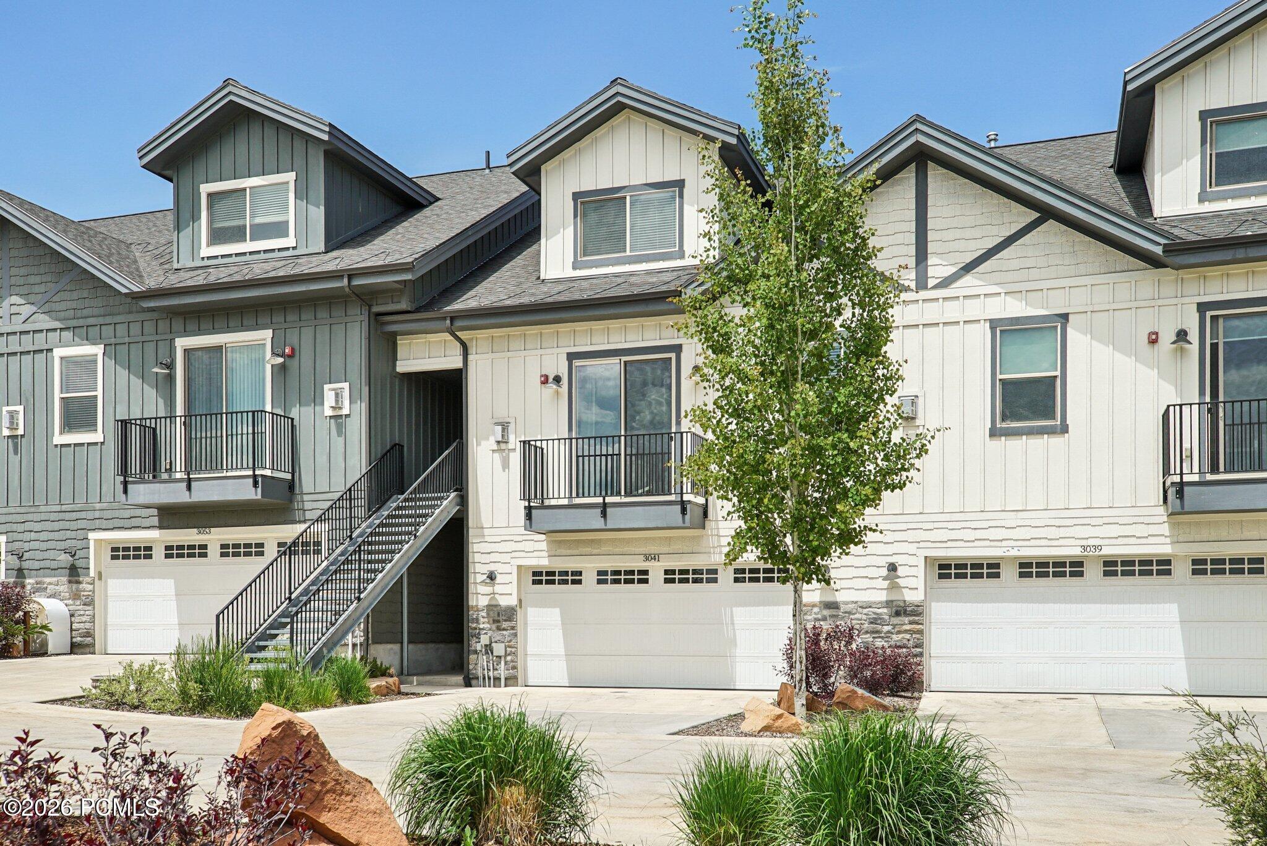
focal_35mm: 35
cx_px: 634
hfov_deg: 54.4
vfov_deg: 37.9
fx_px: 1232
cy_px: 423
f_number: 8
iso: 100
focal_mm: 35
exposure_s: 1/250
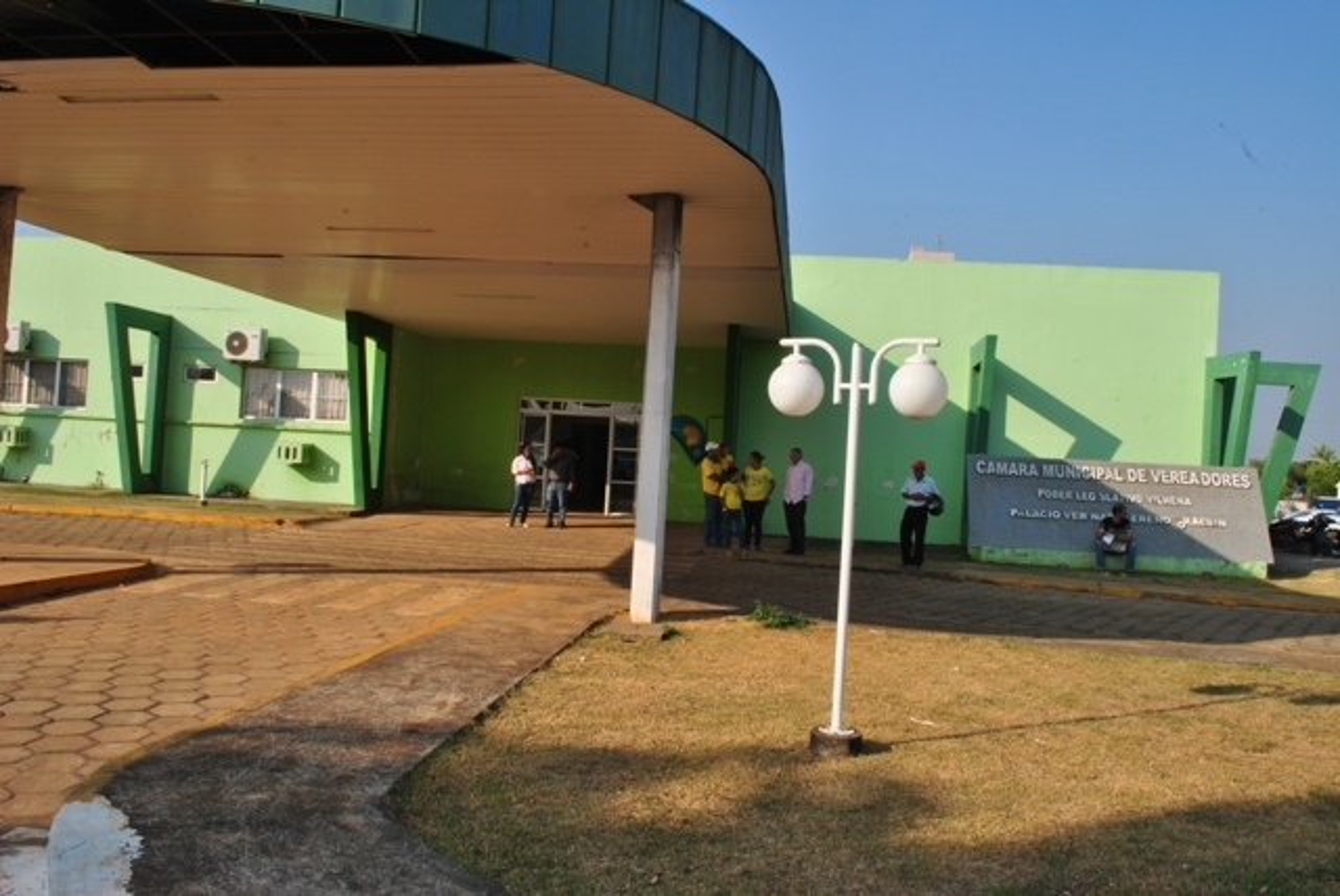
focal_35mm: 27
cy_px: 448
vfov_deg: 48.0
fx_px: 1006
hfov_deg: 67.3
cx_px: 670
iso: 125
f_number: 22
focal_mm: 18
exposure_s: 1/40
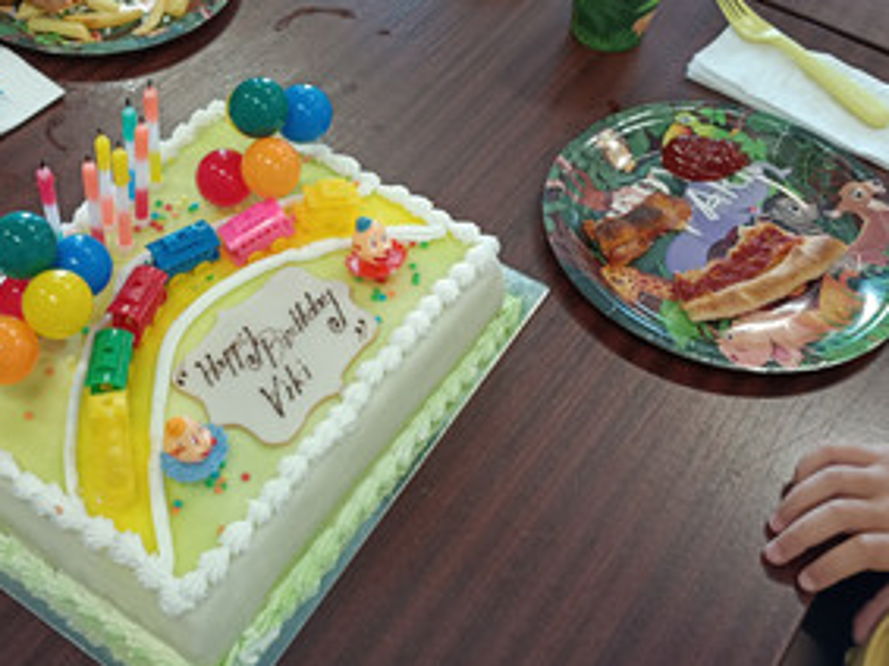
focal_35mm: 46
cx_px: 295
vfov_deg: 31.4
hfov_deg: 40.7
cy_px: 256
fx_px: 1181
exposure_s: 1/33.3
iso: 1050
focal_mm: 4.81
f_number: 1.8
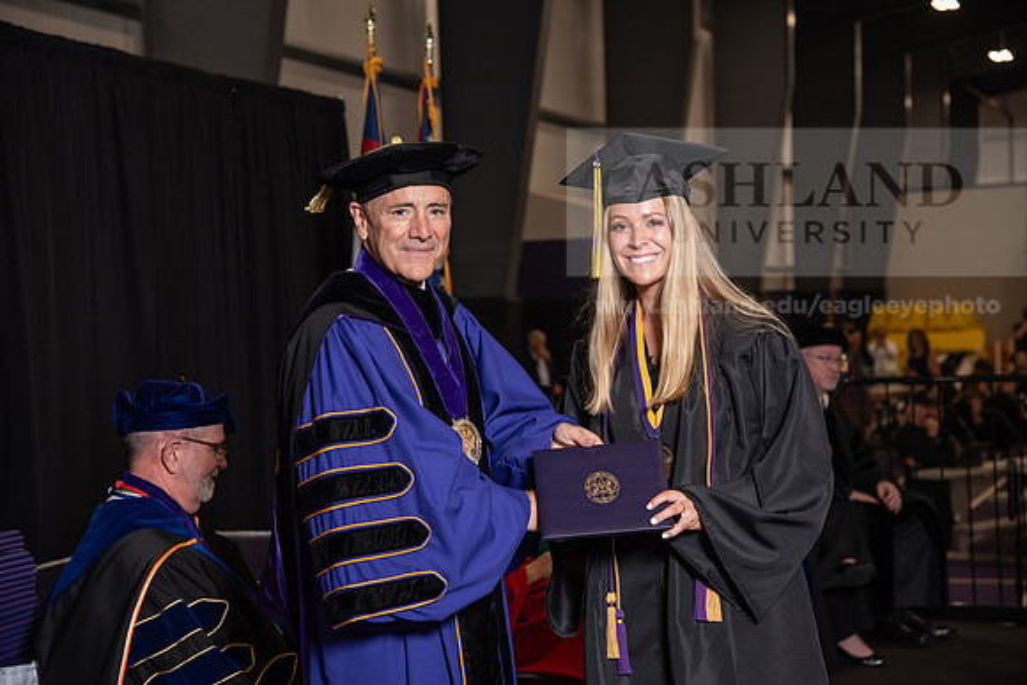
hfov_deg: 26.0
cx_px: 514
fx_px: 2226
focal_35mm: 78
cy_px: 342
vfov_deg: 17.5
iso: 1000
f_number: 5
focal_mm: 78
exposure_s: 1/200
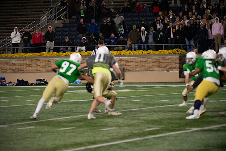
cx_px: 113
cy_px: 76
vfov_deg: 6.9
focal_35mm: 200
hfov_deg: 10.3
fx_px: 1256
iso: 3200
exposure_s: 1/500
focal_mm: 200
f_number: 4
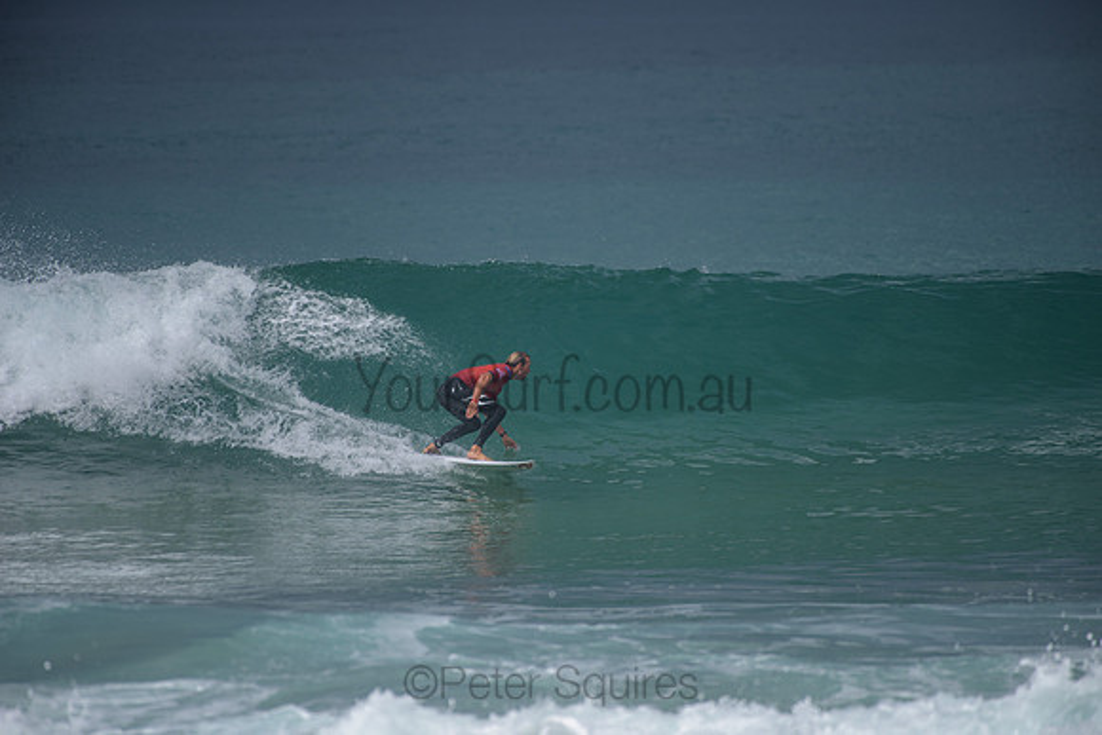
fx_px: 15308
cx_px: 551
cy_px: 368
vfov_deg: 2.8
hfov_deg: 4.1
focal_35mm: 500
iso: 140
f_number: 5.6
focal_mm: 500
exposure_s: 1/2000
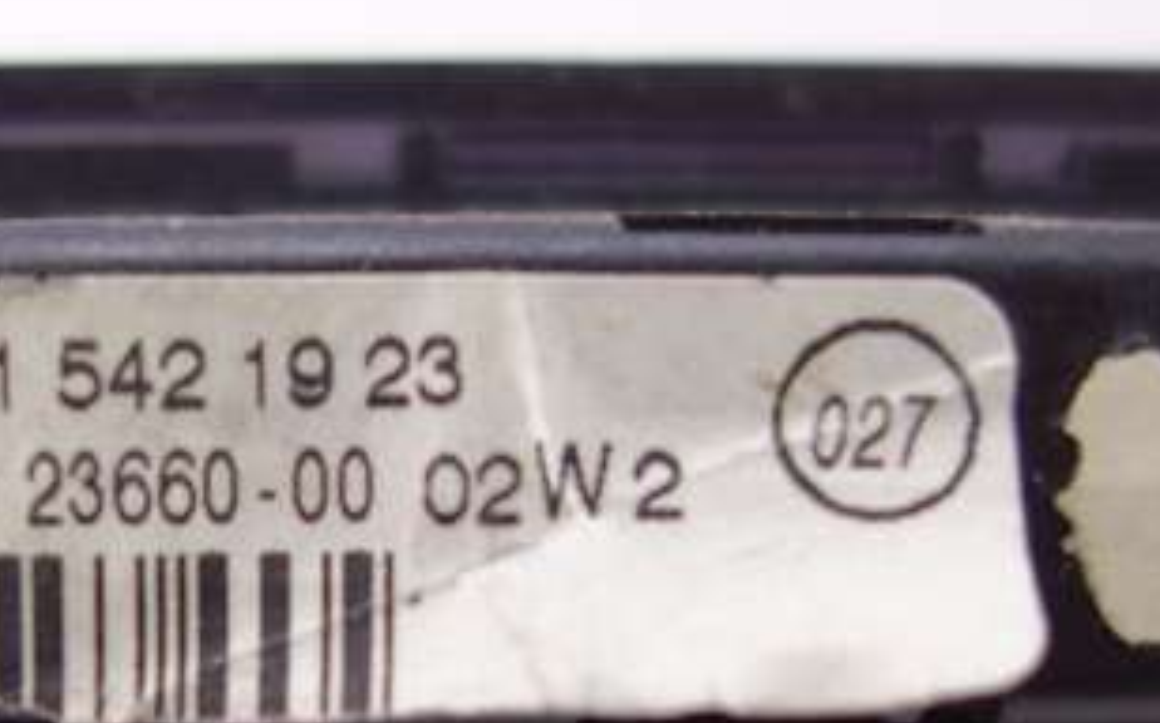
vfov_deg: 17.1
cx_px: 252
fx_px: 2401
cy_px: 518
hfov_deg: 26.7
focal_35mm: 76
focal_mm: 10.4
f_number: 2
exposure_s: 1/100
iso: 125
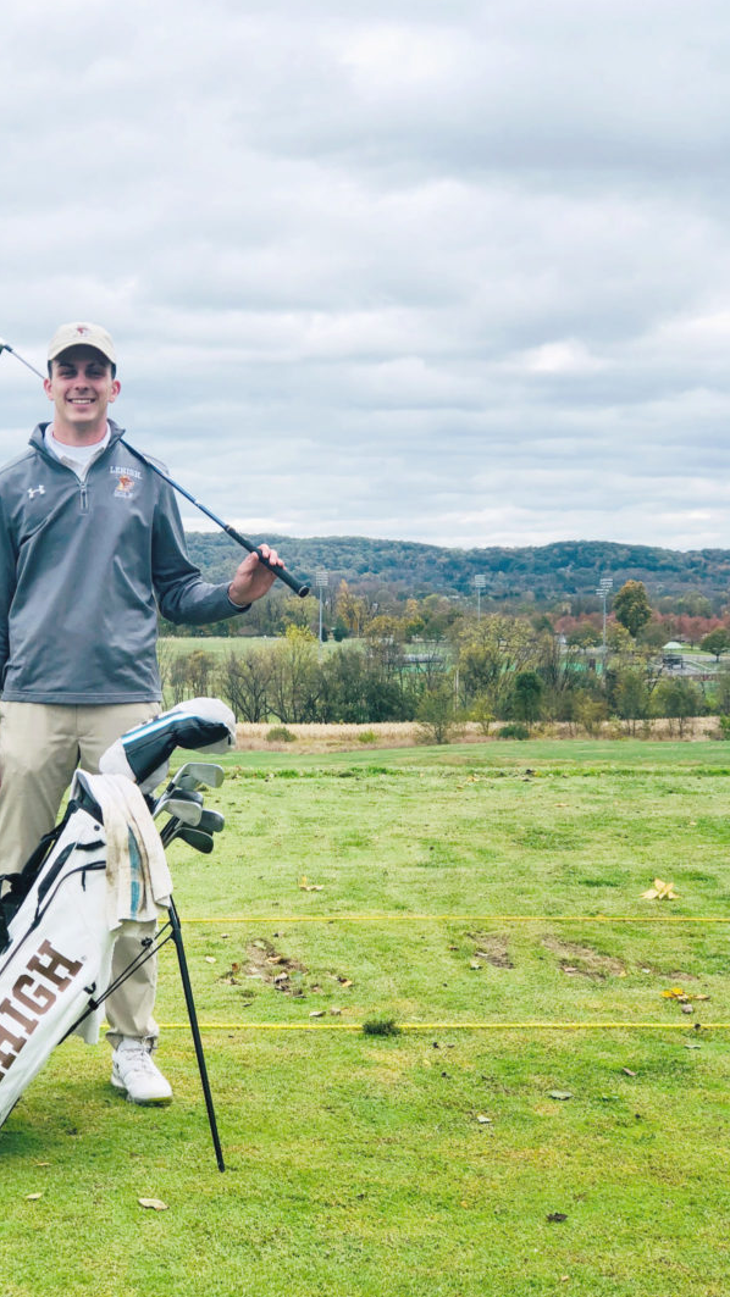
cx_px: 257
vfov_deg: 33.3
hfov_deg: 19.1
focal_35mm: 63
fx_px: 2168
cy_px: 654
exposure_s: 1/421
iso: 20
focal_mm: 6.6
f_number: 2.8
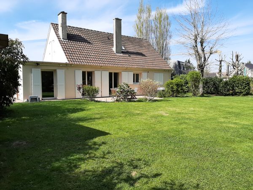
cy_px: 95
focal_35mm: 26
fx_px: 190
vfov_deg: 53.1
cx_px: 126
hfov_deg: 67.3
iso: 40
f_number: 1.7
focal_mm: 3.93
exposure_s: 1/2110
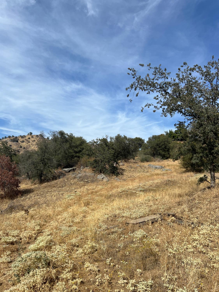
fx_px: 219
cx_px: 110
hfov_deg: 53.1
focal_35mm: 26
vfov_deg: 67.3
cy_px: 146
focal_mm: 5.7
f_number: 1.5
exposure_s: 1/5076
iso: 50
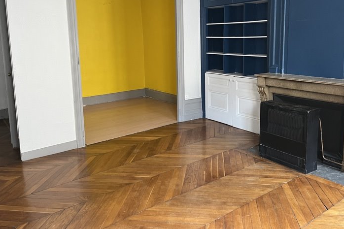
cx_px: 182
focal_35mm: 31
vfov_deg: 41.9
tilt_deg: -8.3
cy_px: 82
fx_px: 296
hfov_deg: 60.3
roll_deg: +0.8
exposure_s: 1/60
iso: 320
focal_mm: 5.1
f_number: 1.6
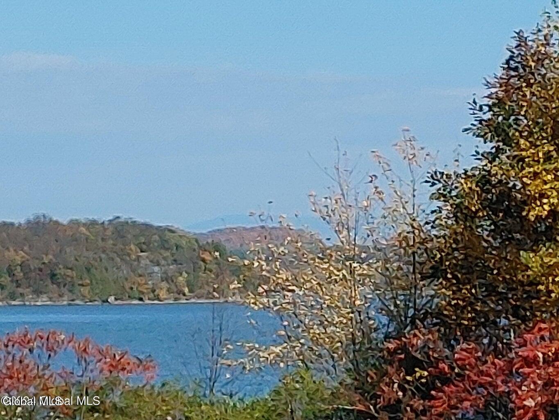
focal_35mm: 231
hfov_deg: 8.6
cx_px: 280
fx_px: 3731
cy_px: 210
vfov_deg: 6.4
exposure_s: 1/1163
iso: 50
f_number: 1.8
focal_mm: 4.81
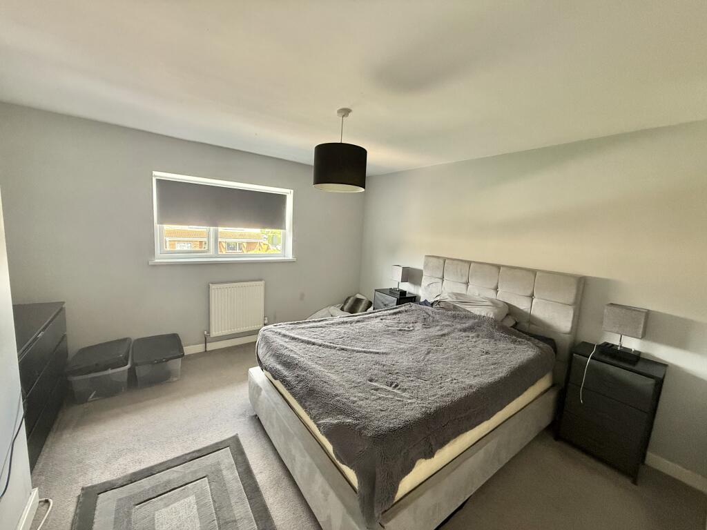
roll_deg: -3.6
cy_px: 265
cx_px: 354
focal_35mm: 14
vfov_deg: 85.7
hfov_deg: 102.1
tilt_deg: -7.8
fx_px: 286
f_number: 2.2
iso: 320
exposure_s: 1/98
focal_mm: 2.22
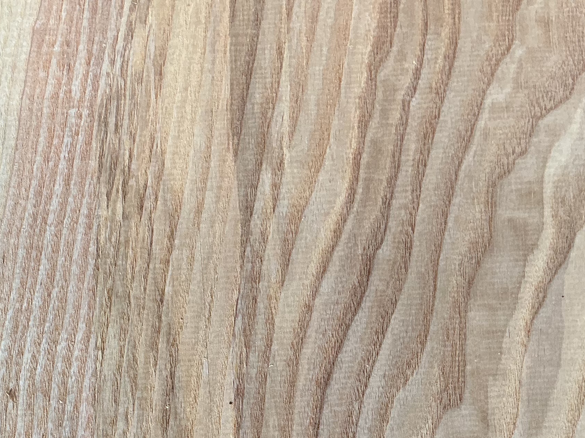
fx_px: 1166
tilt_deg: -78.4
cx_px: 201
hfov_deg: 28.0
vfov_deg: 20.6
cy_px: 444
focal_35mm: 69
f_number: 1.8
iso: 20
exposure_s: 1/120
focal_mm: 3
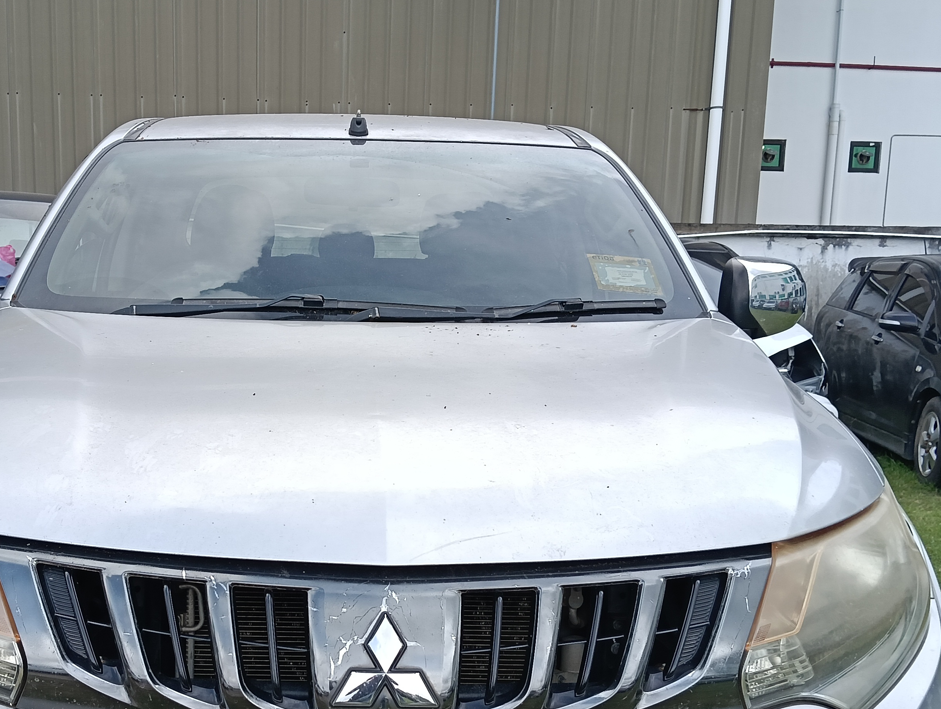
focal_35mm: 45
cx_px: 330
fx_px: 1225
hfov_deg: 41.6
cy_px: 512
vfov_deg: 31.8
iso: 50
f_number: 1.8
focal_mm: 3.98
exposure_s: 1/291
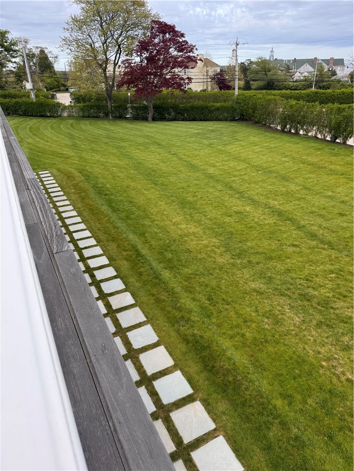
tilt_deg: -26.8
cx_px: 177
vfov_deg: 71.6
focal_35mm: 24
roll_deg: +2.1
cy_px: 236
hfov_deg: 56.8
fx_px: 327
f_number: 1.78
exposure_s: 1/912
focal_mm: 6.76
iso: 80
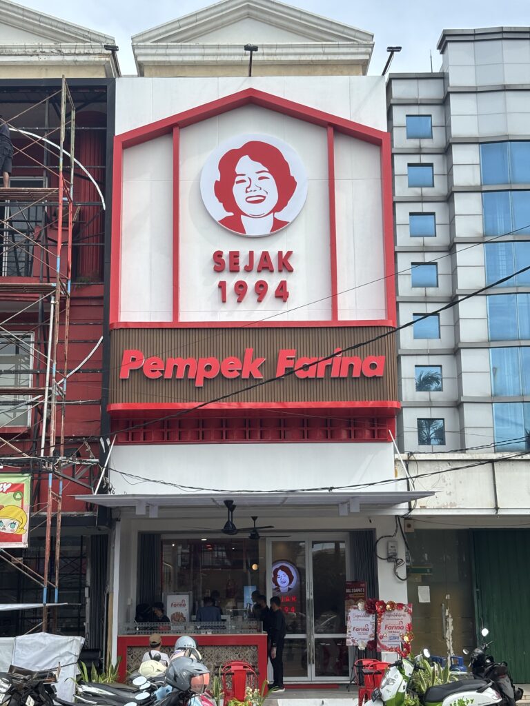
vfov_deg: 36.8
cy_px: 353
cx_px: 265
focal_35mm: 52
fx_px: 1062
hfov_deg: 28.0
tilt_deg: +12.3
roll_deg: -0.3
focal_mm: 5.96
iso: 32
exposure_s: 1/1724
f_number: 1.6
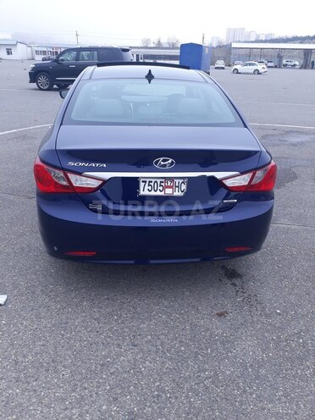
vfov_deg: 65.3
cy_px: 210
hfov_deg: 51.4
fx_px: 328
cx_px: 158
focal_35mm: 27
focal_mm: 3.6
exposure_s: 1/302
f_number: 1.9
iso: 40
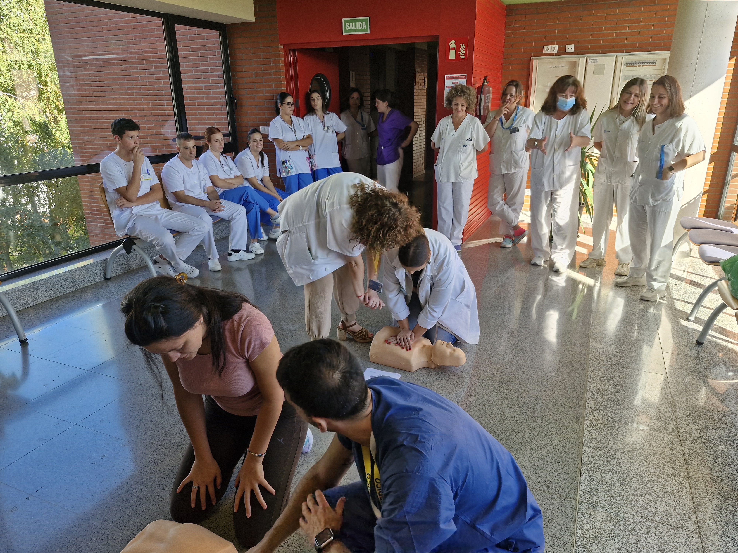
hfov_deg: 73.9
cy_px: 276
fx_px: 490
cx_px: 369
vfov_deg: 58.9
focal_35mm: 23
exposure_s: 1/180
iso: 50
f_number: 1.8
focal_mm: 5.54
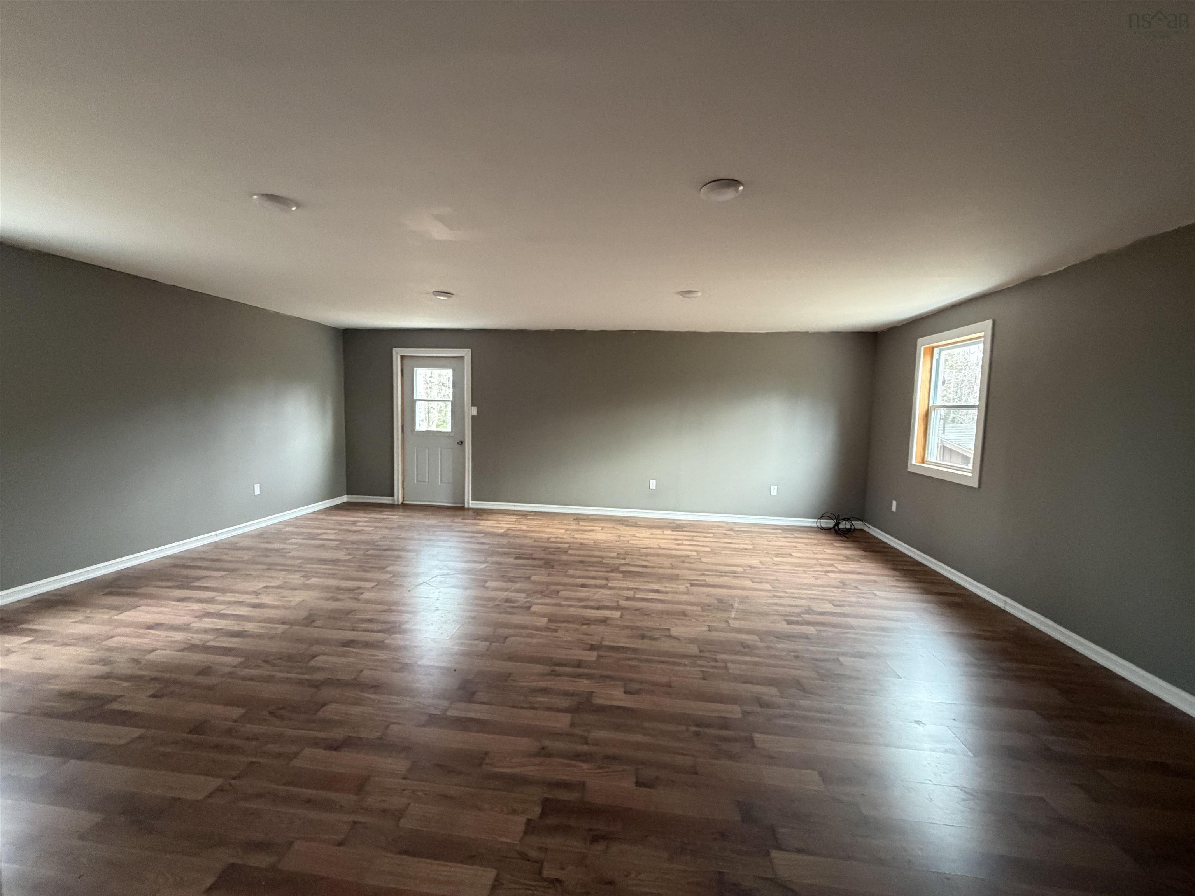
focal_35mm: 14
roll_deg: -1.2
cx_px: 598
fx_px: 483
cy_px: 448
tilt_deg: -5.1
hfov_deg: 102.1
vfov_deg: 85.7
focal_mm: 2.22
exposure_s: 1/60
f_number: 2.2
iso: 500
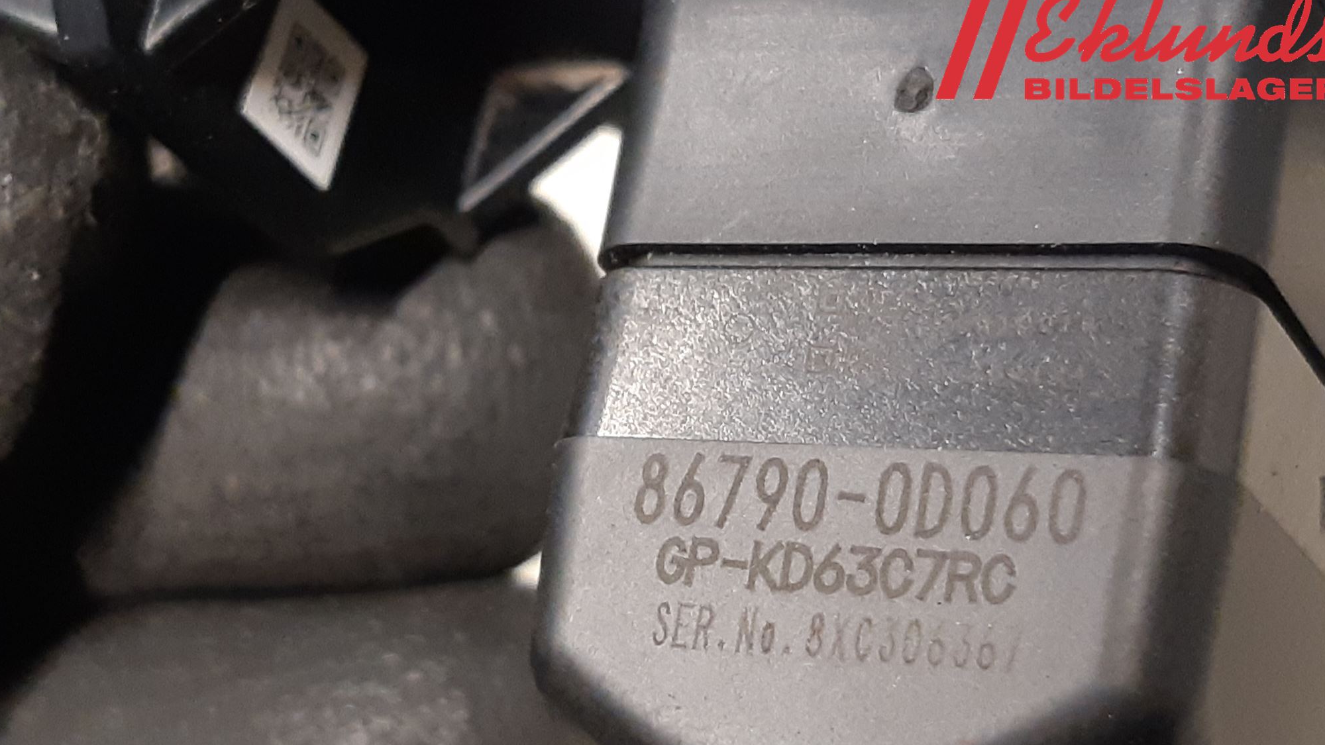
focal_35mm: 29
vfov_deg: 39.7
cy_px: 496
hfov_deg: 66.1
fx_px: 1019
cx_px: 664
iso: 250
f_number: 1.7
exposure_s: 1/24
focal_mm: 3.93
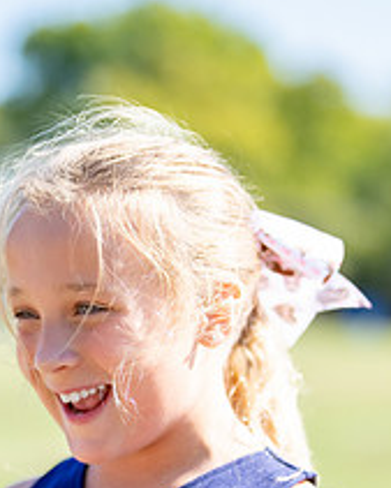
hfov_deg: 9.9
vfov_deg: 12.3
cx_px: 187
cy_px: 401
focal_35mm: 156
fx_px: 2255
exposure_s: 1/10000
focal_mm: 50
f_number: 1.2
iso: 250
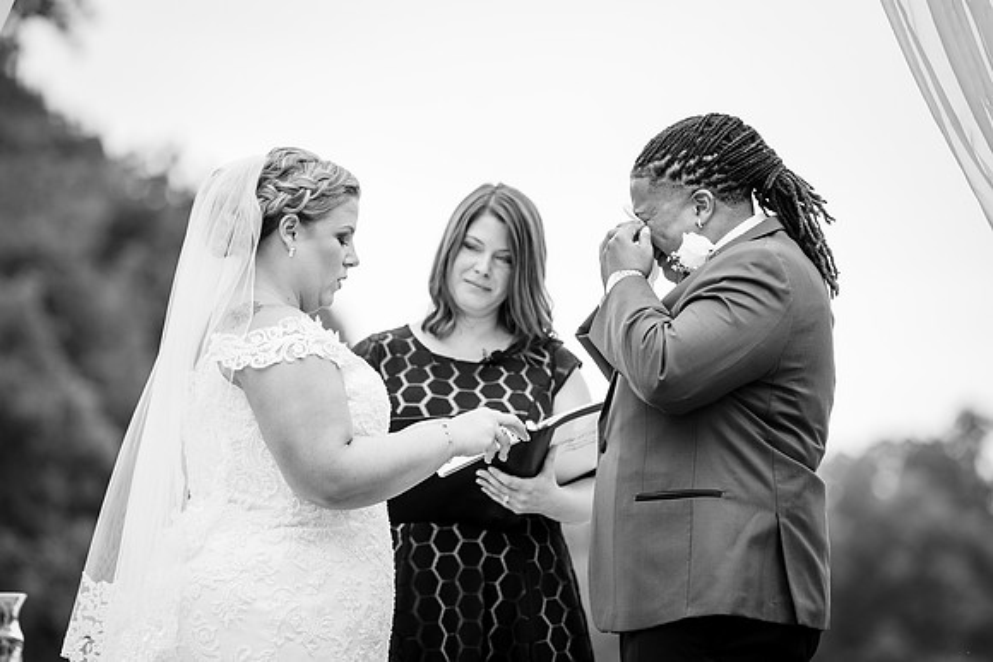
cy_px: 313
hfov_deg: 9.4
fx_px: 6051
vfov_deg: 6.3
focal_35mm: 219
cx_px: 537
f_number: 4
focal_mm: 198
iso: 160
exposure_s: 1/200
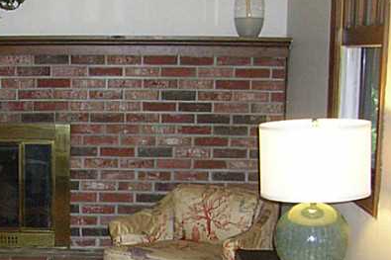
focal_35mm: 80
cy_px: 259
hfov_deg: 24.5
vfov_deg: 16.7
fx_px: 868
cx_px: 24
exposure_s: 1/60.1
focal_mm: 5.8
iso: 200
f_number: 2.8
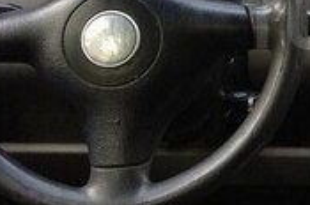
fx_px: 980
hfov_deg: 16.8
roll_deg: +6.9
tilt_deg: -16.4
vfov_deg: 11.9
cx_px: 423
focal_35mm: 114
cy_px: 22
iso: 80
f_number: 2.2
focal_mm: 4.15
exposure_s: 1/33
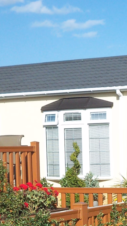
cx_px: 145
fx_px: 689
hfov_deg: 10.4
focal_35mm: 115
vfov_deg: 18.1
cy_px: 234
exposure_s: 1/160
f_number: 8.8
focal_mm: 5.7
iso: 80
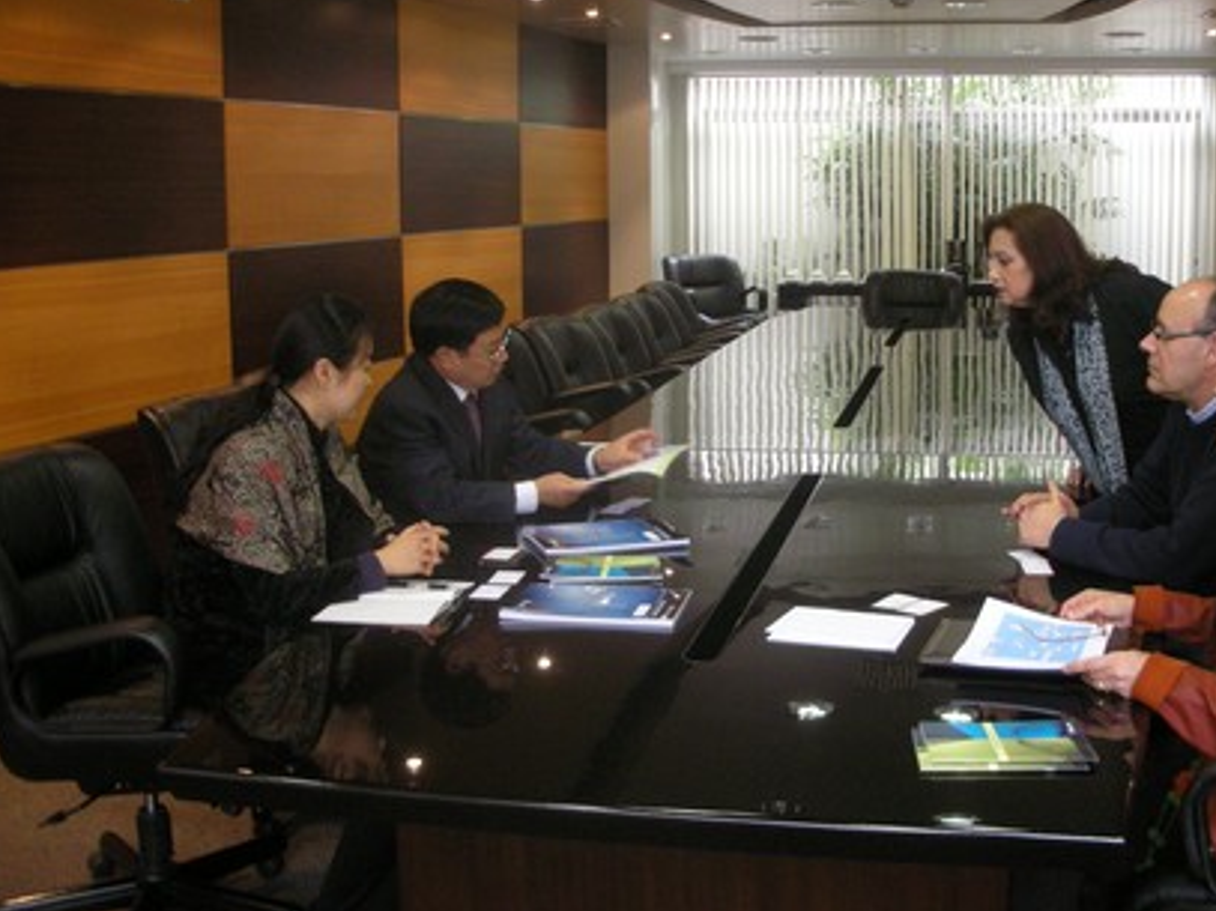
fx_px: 1510
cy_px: 372
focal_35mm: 43
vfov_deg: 33.5
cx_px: 684
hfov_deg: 43.8
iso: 200
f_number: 2.8
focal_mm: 5.8
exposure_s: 1/30.3
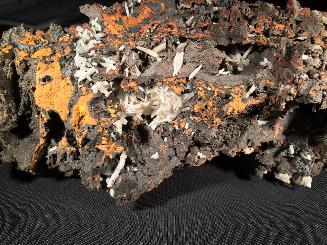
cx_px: 164
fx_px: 274
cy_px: 122
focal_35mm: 29
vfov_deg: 48.2
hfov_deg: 61.7
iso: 50
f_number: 2.2
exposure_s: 1/120
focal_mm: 4.15
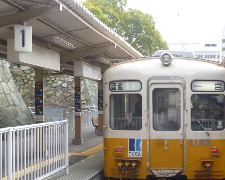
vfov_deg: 21.1
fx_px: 480
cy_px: 128
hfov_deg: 26.1
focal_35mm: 72
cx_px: 168
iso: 100
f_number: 4
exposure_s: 1/80
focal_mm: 8.6
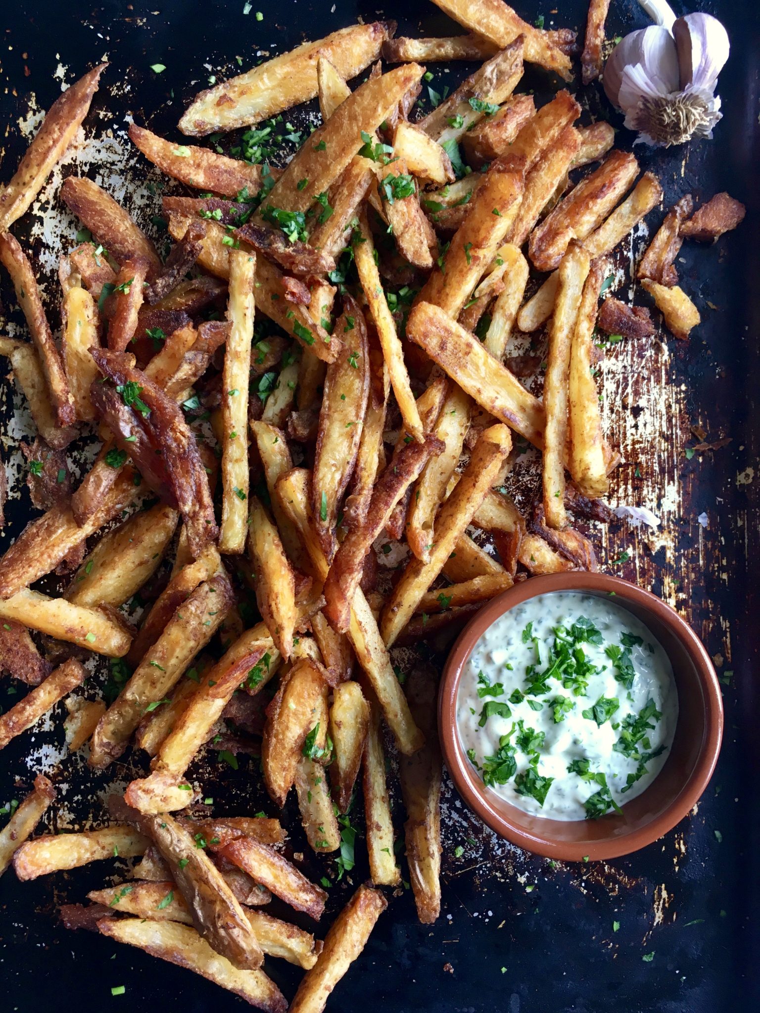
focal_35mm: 29
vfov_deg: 61.7
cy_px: 506
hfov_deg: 48.2
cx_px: 380
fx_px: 849
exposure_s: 1/33
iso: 64
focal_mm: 4.15
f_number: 2.2
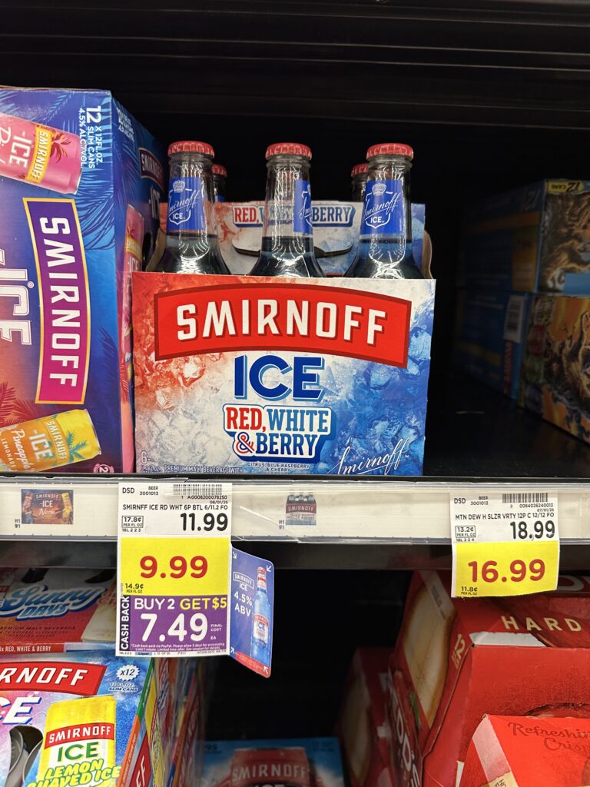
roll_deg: -2.6
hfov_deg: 56.8
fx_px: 545
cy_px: 394
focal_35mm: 24
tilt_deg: -10.0
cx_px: 295
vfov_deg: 71.6
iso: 200
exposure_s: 1/121
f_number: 1.78
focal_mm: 6.86
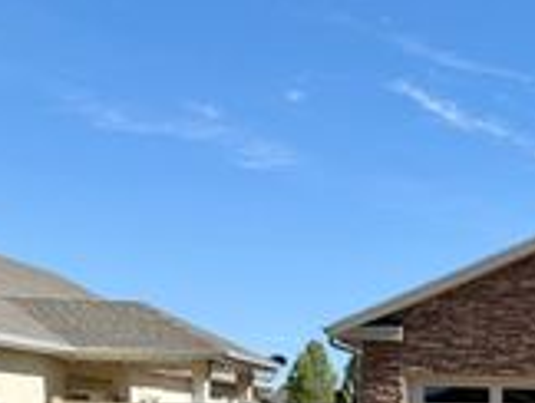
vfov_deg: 19.1
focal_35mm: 74
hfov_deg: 22.5
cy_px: 451
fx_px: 1145
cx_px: 753
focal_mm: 6.76
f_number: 1.78
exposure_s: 1/3953
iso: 80
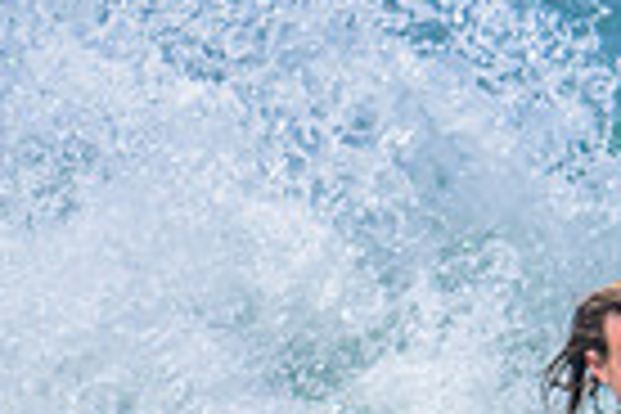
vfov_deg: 0.3
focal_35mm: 4559
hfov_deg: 0.5
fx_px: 78637
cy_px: 404
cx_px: 719
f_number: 16
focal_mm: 800
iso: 1400
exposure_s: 1/2000
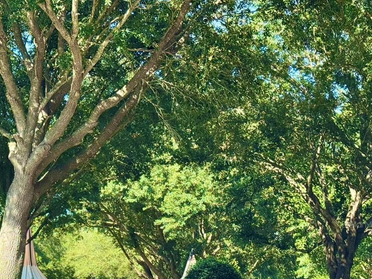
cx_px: 41
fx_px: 946
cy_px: 224
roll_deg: -1.0
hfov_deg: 21.8
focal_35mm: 88
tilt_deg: +3.7
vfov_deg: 16.7
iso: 64
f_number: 1.78
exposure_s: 1/1524
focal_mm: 6.76
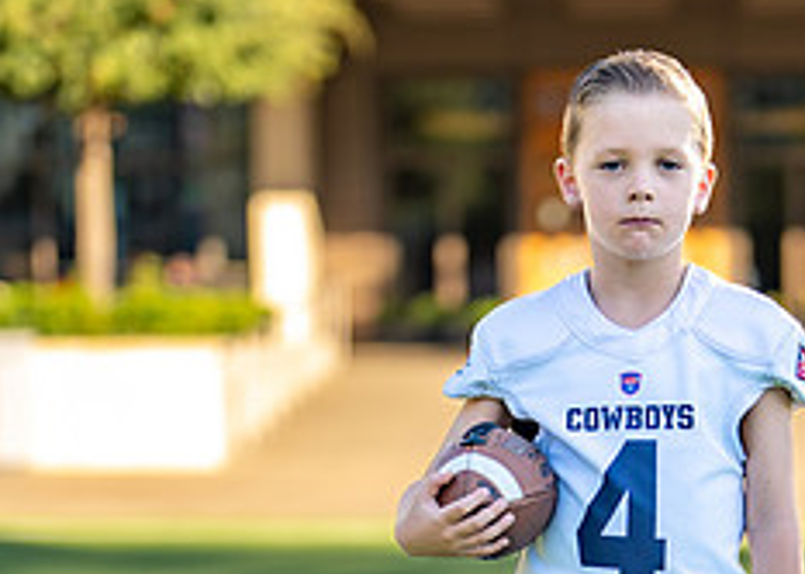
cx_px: 646
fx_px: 3358
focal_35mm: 147
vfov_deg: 9.6
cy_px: 682
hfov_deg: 13.6
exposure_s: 1/2500
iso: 100
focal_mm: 50
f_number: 1.2
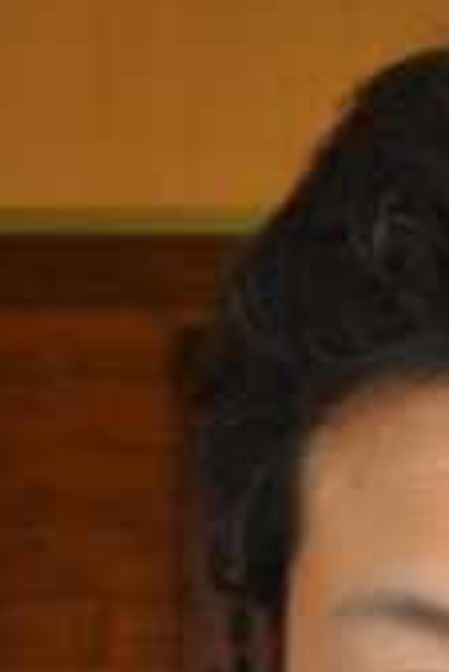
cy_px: 1253
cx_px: 381
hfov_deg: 8.1
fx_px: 3174
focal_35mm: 170
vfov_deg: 11.2
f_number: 4
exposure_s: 1/160
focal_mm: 24
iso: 500
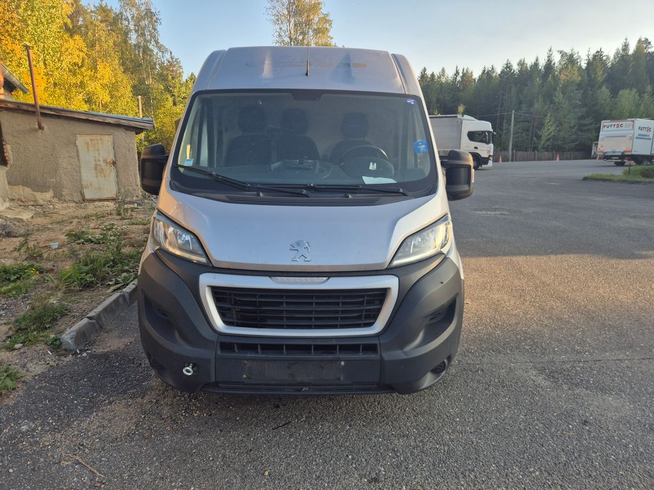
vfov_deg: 58.9
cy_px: 245
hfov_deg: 73.9
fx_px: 435
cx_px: 327
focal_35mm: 23
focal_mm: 5.4
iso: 25
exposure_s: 1/443
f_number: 1.8
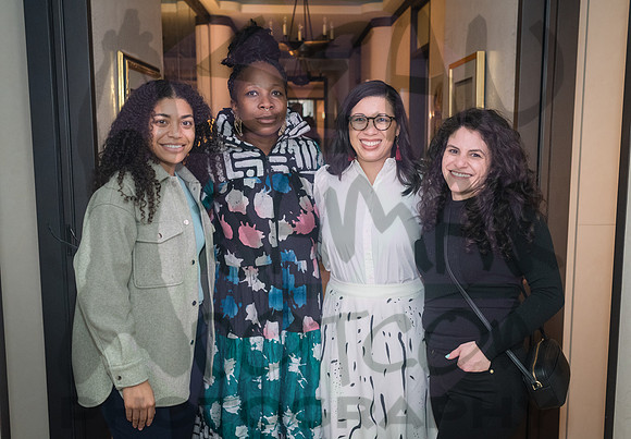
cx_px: 334
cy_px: 220
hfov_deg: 51.1
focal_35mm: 37
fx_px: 659
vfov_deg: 36.8
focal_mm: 35
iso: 2500
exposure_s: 1/200
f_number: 4
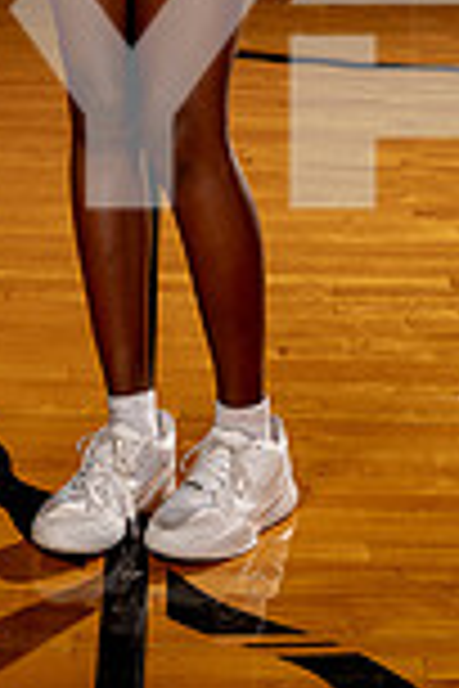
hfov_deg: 9.9
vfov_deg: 14.2
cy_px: -243
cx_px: 248
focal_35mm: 138
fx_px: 2639
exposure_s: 1/250
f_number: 5.6
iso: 100
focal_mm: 47
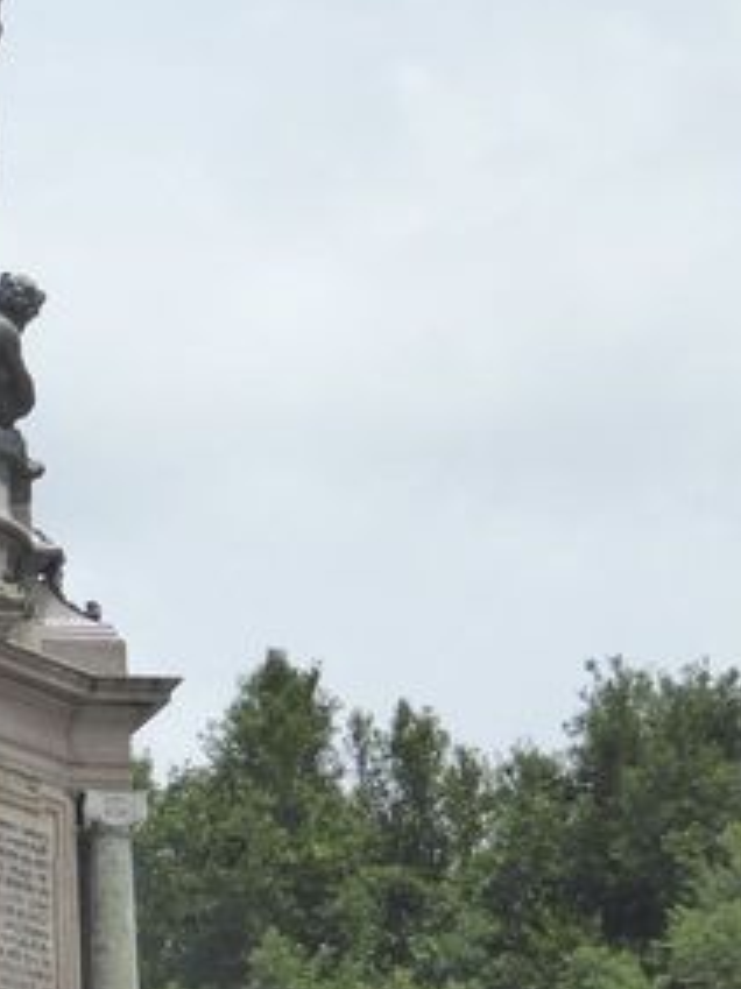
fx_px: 5256
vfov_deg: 10.7
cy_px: 989
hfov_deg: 8.0
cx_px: -108
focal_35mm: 184
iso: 160
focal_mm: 10.9
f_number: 4.3
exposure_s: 1/1000
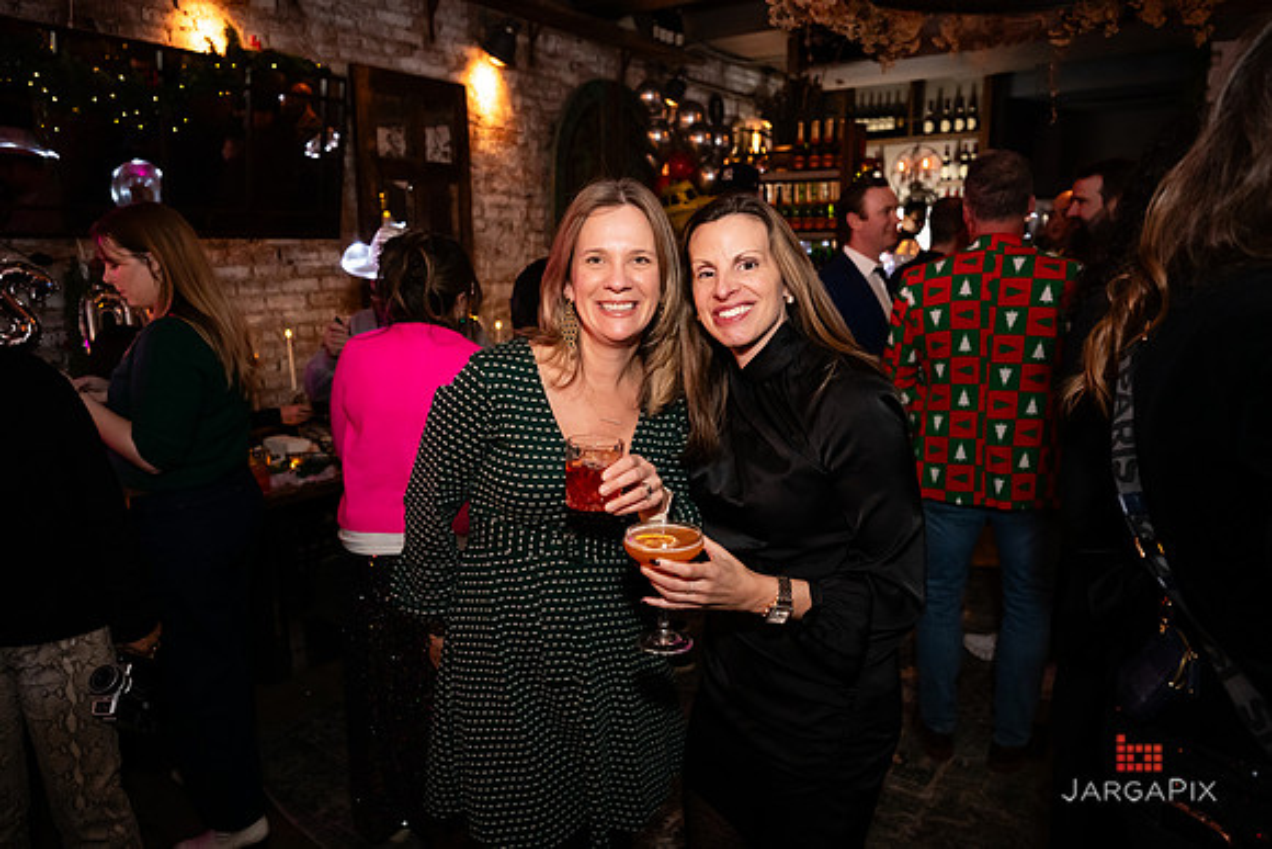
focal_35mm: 24
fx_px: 857
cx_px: 636
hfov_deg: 73.1
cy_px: 424
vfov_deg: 52.7
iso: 3200
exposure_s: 1/125
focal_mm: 24
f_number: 3.2
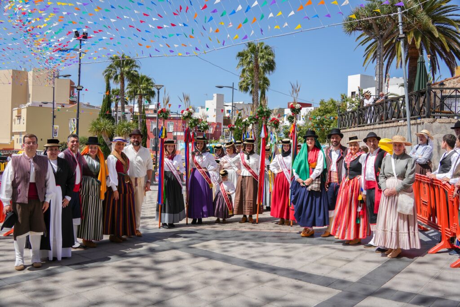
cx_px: 230
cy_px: 154
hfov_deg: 59.5
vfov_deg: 41.7
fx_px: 403
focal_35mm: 32
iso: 100
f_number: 4.5
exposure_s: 1/1000
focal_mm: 21
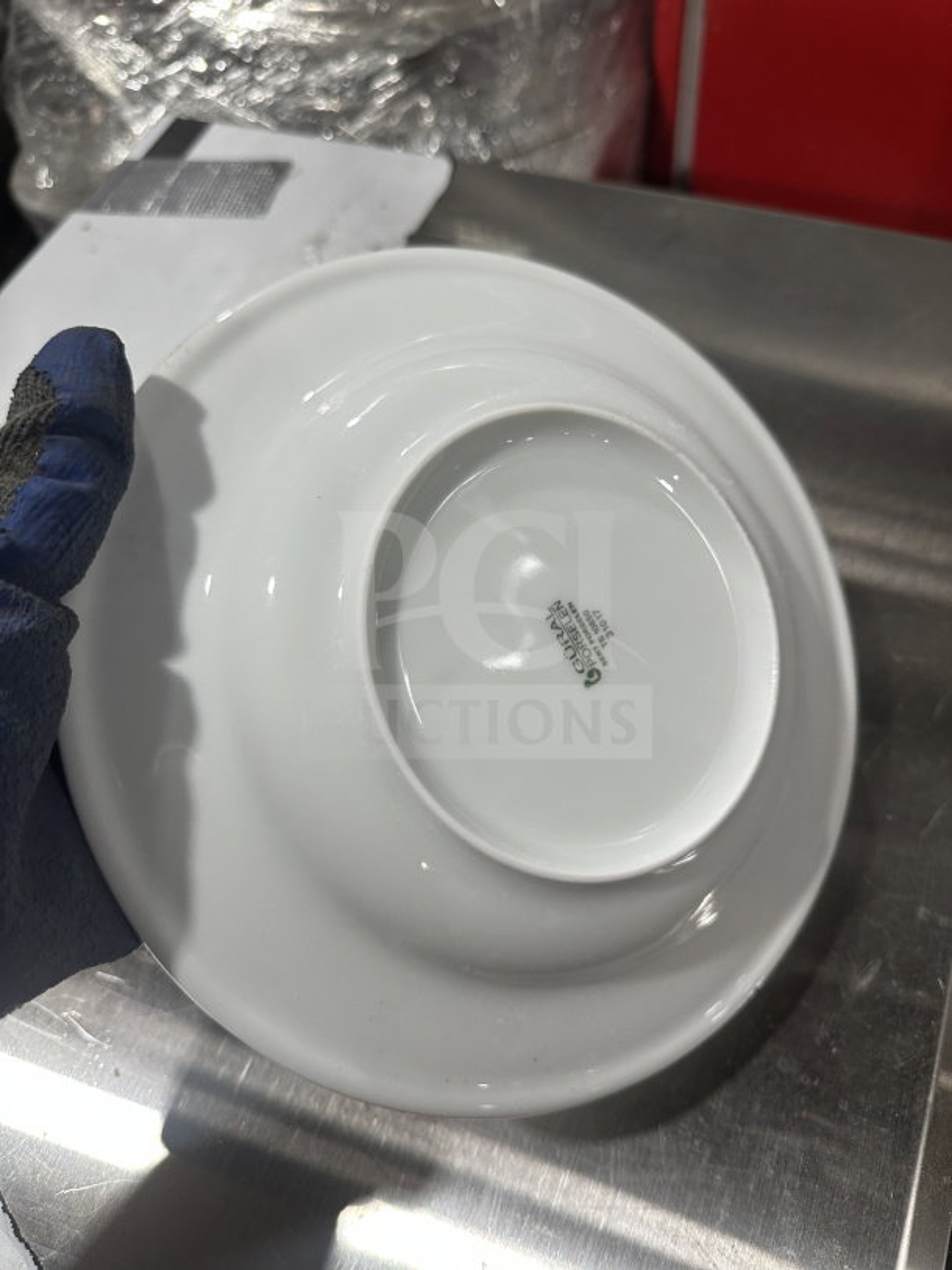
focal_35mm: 24
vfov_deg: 71.6
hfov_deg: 56.8
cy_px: 635
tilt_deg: -58.2
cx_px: 476
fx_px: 880
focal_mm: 6.86
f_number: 1.78
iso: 160
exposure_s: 1/121
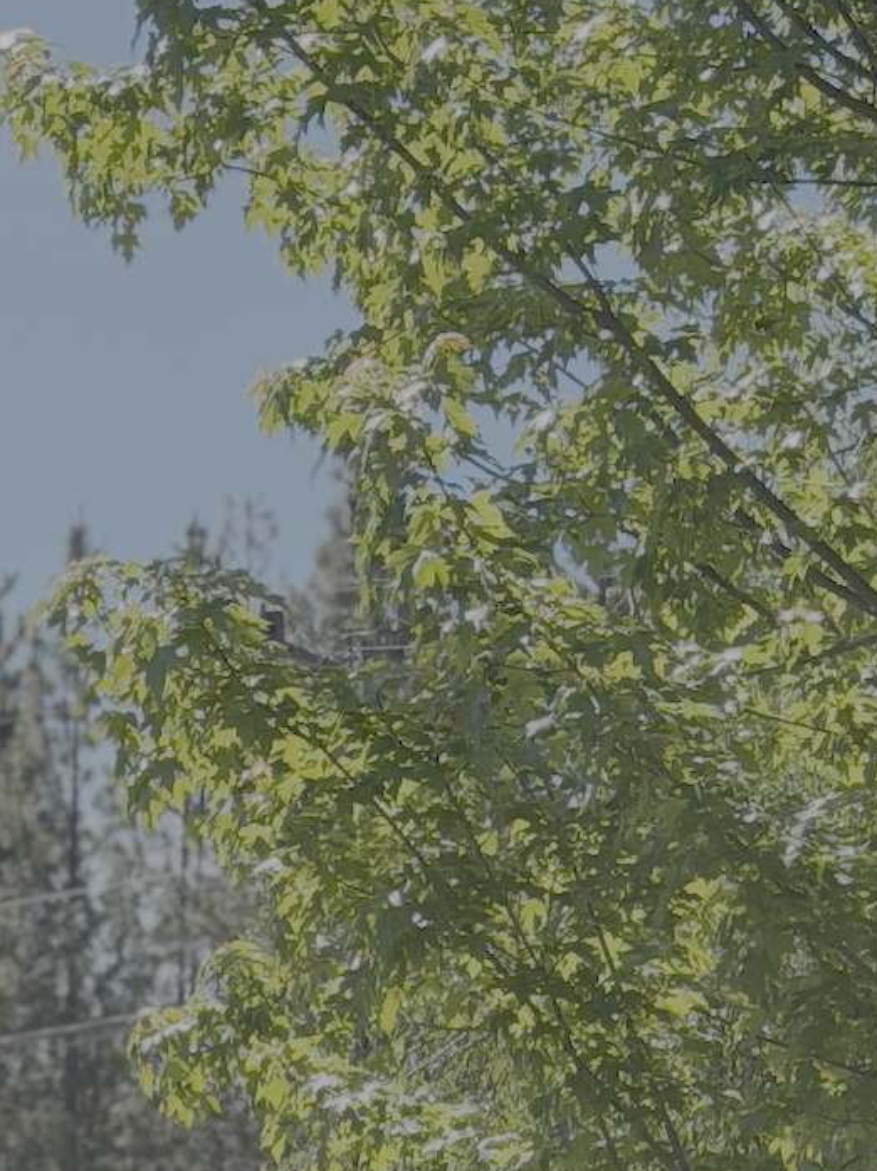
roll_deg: -1.5
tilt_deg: -0.2
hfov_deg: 10.1
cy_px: 1639
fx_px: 4970
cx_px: 455
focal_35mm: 147
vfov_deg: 12.9
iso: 100
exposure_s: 1/2577
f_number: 1.78
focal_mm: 6.76
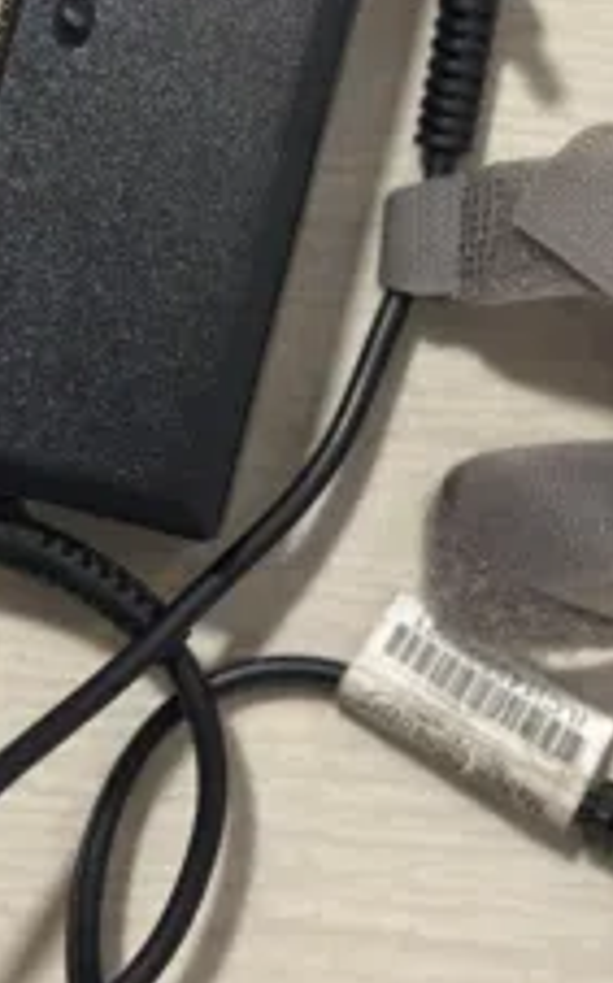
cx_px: 435
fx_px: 2409
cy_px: 222
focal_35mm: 90
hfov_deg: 14.5
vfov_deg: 22.8
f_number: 1.78
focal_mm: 6.86
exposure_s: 1/33
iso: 400
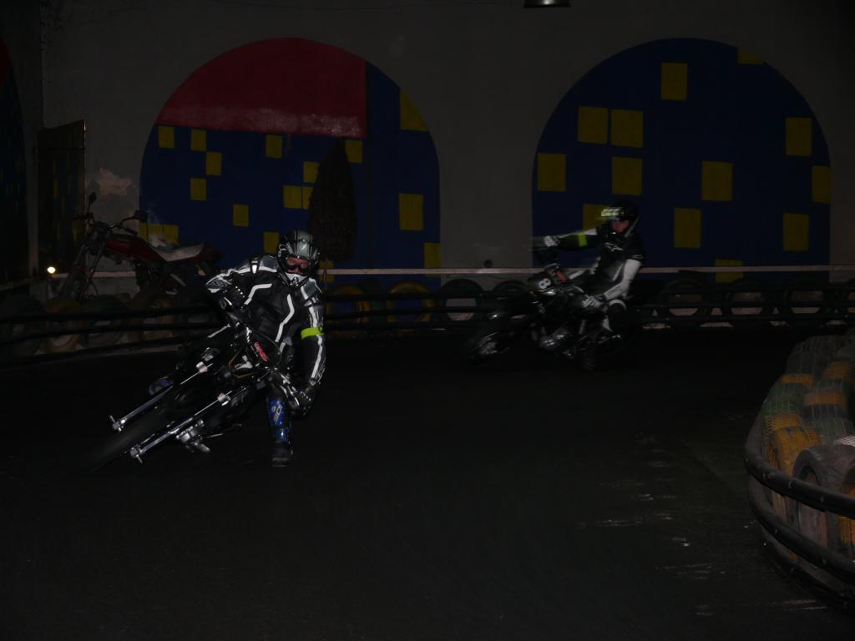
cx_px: 428
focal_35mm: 76
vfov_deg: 19.4
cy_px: 320
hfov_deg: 25.7
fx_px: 1877
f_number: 3.2
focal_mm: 16.1
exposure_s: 1/30
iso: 100
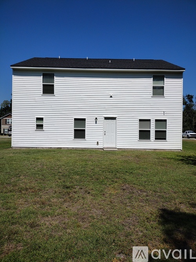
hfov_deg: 51.3
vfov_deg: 65.3
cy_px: 131
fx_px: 204
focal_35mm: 27
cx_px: 98
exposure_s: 1/5374
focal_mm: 4.71
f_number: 1.7
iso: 100
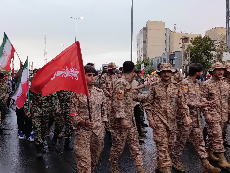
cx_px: 115
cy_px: 86
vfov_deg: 38.8
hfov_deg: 50.1
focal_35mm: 37
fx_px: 246
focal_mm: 6.14
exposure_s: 1/50
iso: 800
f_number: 1.65
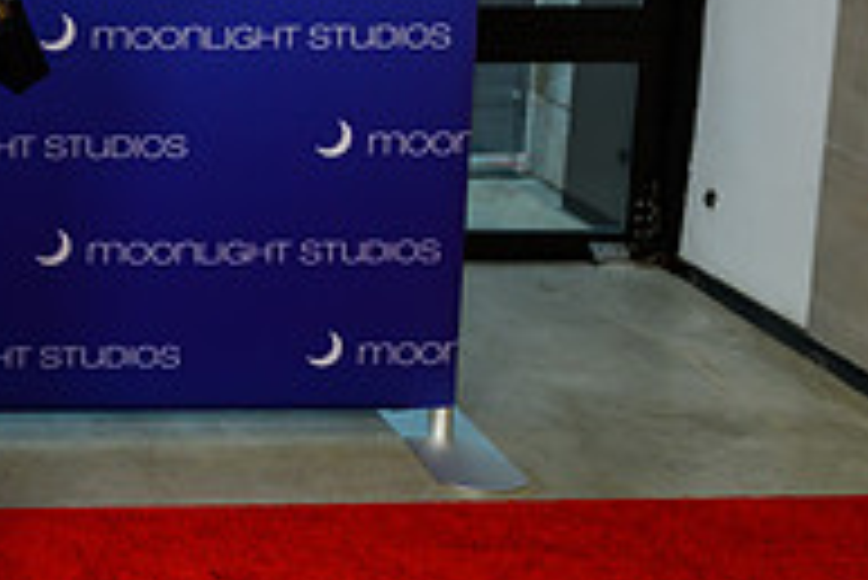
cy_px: -31
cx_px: -274
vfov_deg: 18.4
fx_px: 1737
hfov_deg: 24.4
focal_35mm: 72
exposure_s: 1/200
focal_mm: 24
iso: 800
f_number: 5
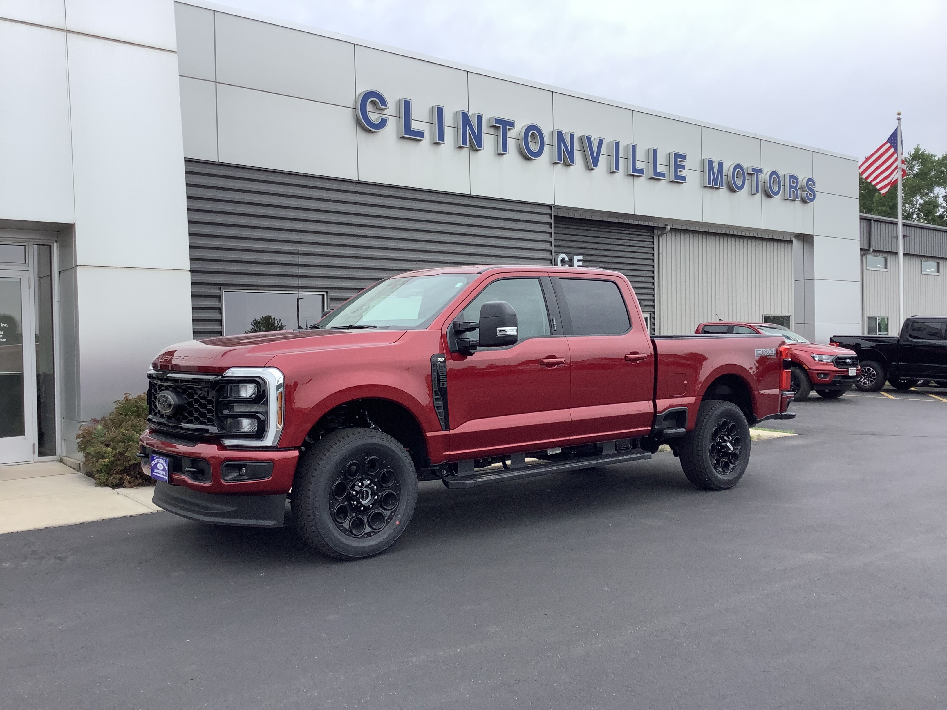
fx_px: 848
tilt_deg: -1.3
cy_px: 355
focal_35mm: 31
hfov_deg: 58.4
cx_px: 474
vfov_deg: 45.4
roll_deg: +1.5
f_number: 2.4
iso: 25
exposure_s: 1/327
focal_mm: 3.3
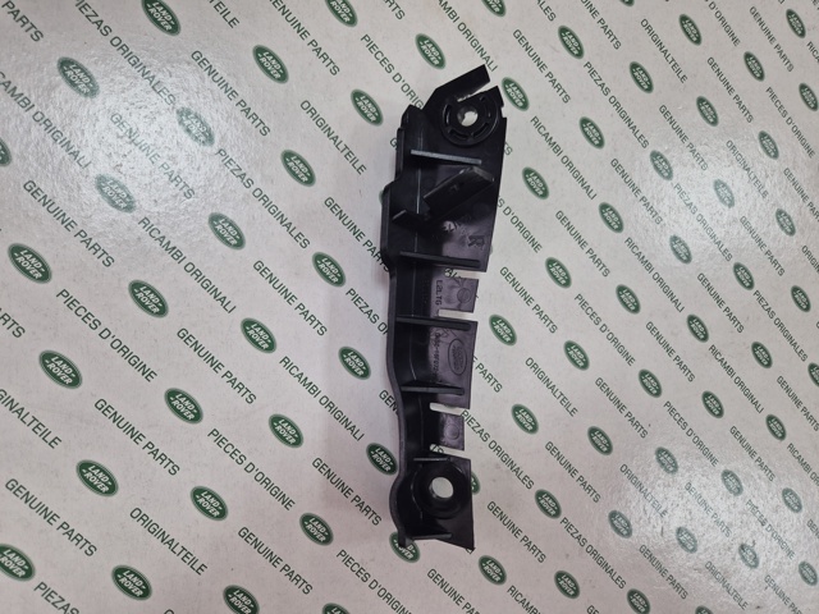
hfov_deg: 73.9
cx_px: 410
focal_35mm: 23
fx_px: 544
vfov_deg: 58.9
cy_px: 307
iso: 200
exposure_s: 1/182
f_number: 1.8
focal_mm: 5.4
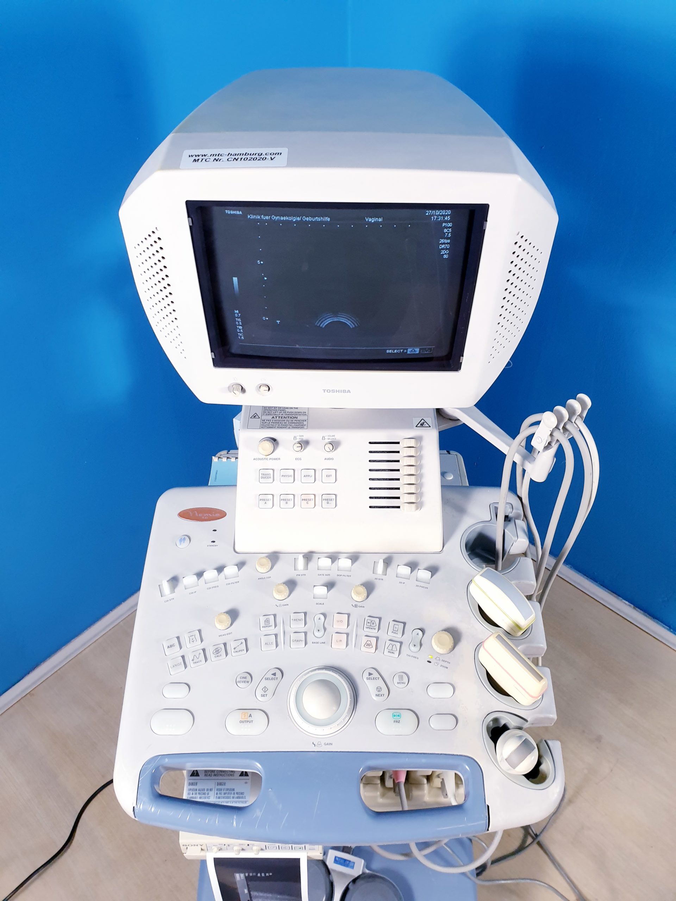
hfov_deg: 53.1
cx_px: 338
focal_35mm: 26
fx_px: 677
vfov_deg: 67.3
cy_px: 450
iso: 160
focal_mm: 4.3
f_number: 2.4
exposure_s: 1/50
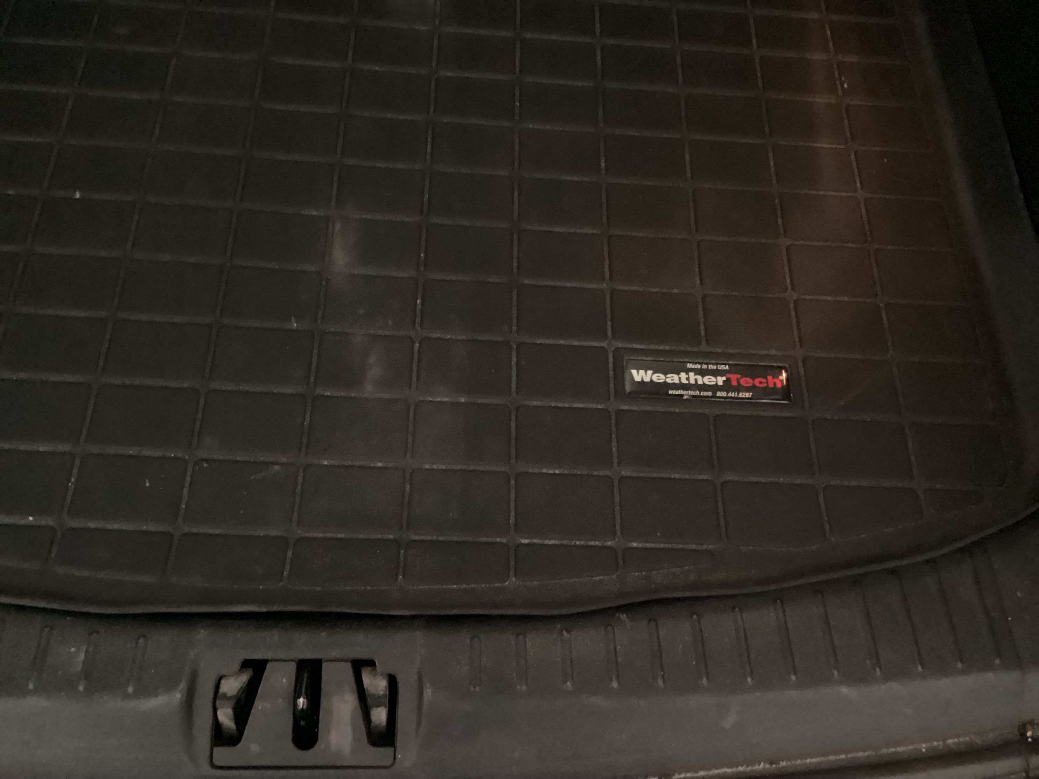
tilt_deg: -59.7
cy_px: 390
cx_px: 520
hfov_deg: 58.4
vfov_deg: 45.4
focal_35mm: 31
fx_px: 930
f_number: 2.4
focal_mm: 3.3
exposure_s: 1/15
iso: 800
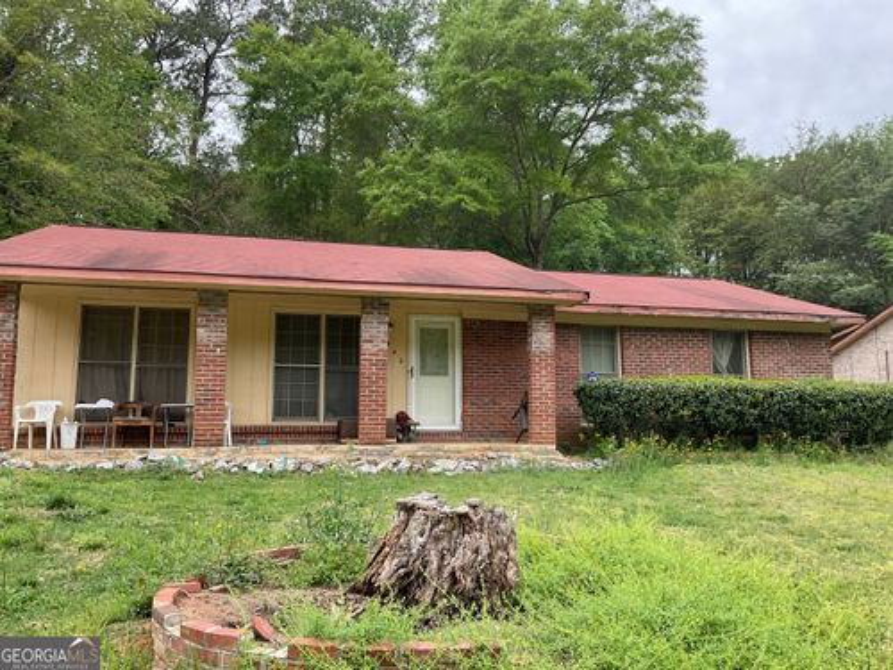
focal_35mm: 29
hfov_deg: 61.7
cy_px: 335
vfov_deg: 48.2
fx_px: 748
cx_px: 446
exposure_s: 1/435
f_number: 1.8
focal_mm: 3
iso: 16
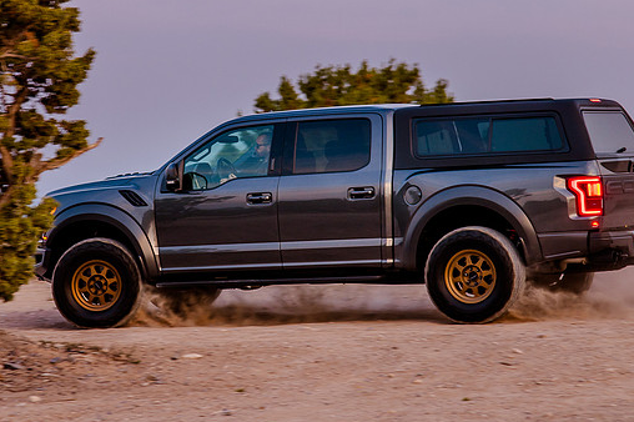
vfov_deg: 7.9
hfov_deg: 11.8
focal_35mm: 174
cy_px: 168
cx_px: 258
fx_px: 3062
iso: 500
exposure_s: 1/160
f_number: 5
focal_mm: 92
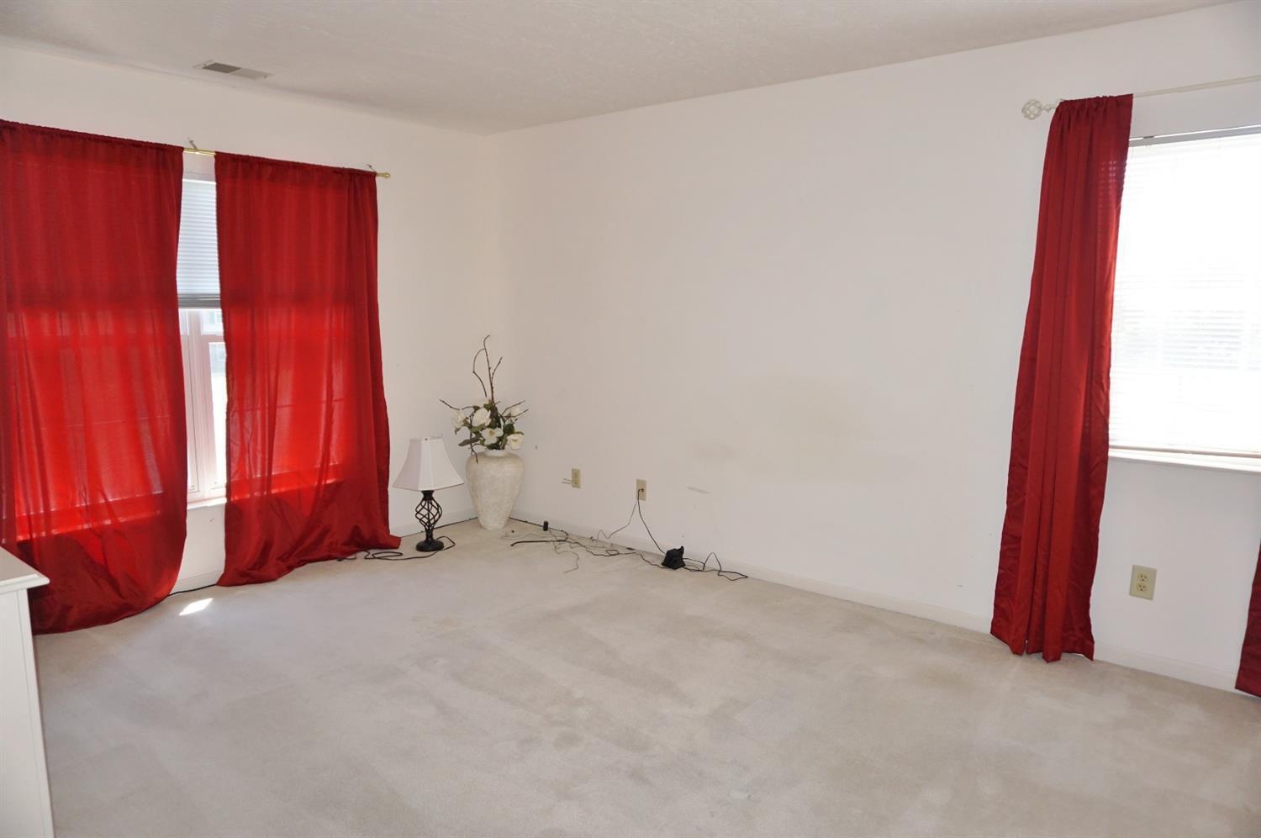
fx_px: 840
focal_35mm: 24
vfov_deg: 53.0
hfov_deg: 73.8
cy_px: 419
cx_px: 630
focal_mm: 16
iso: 500
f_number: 4
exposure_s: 1/160
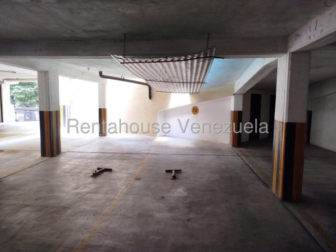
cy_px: 126
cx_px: 168
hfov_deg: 71.6
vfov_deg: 56.8
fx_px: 233
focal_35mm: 24
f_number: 1.7
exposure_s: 1/33
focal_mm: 5.31
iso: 125
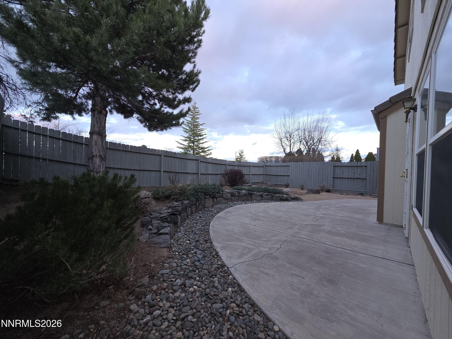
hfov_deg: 106.2
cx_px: 226
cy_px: 170
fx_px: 170
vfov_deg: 89.9
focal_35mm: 13
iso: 80
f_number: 1.9
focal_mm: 2.2
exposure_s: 1/60
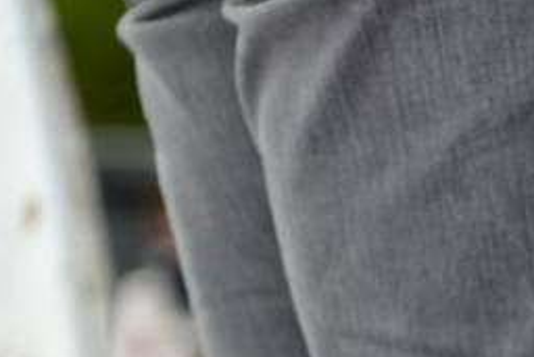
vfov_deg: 2.2
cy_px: 593
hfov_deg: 3.3
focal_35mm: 629
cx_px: 1060
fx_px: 9335
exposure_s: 1/500
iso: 400
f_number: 5.6
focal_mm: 105
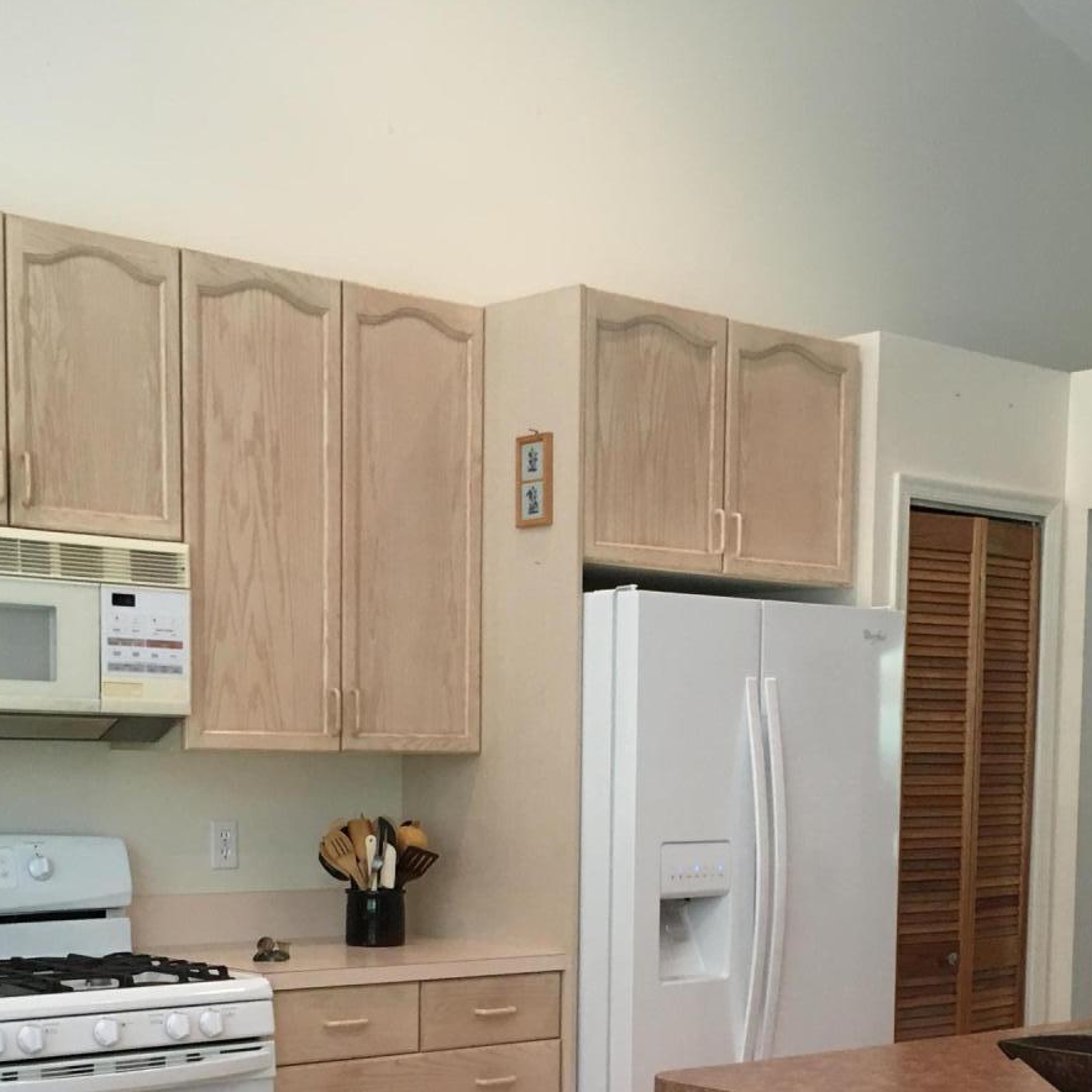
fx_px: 2070
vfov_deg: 28.7
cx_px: 615
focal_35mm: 58
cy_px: 913
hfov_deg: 29.5
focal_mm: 4.15
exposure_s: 1/30
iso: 80
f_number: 2.2
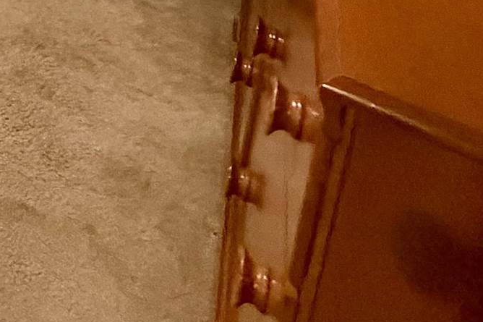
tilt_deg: -11.7
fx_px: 899
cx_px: -453
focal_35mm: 67
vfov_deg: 13.5
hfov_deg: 19.4
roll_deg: -0.4
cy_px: -491
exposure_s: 1/60
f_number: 2.2
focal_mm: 2.22
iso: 640
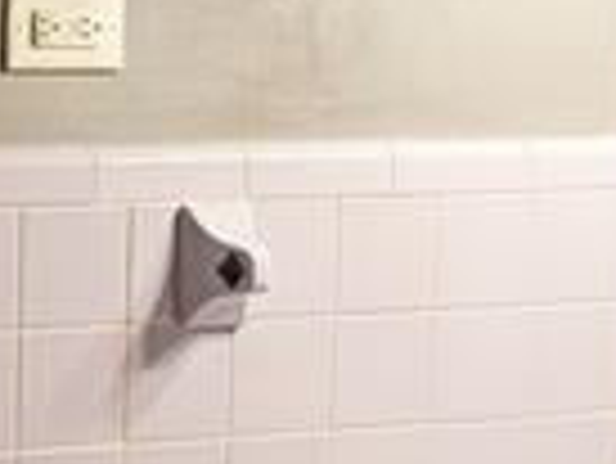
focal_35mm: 112
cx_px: -342
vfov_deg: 13.2
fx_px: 1995
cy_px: 333
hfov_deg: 15.9
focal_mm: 6.7
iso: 200
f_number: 1.8
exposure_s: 1/40
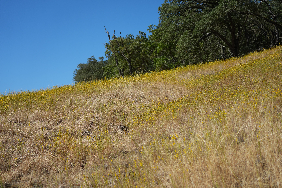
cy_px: 94
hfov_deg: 36.9
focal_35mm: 54
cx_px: 141
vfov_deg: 25.1
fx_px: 423
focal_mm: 54
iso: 320
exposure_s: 1/2500
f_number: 4.5
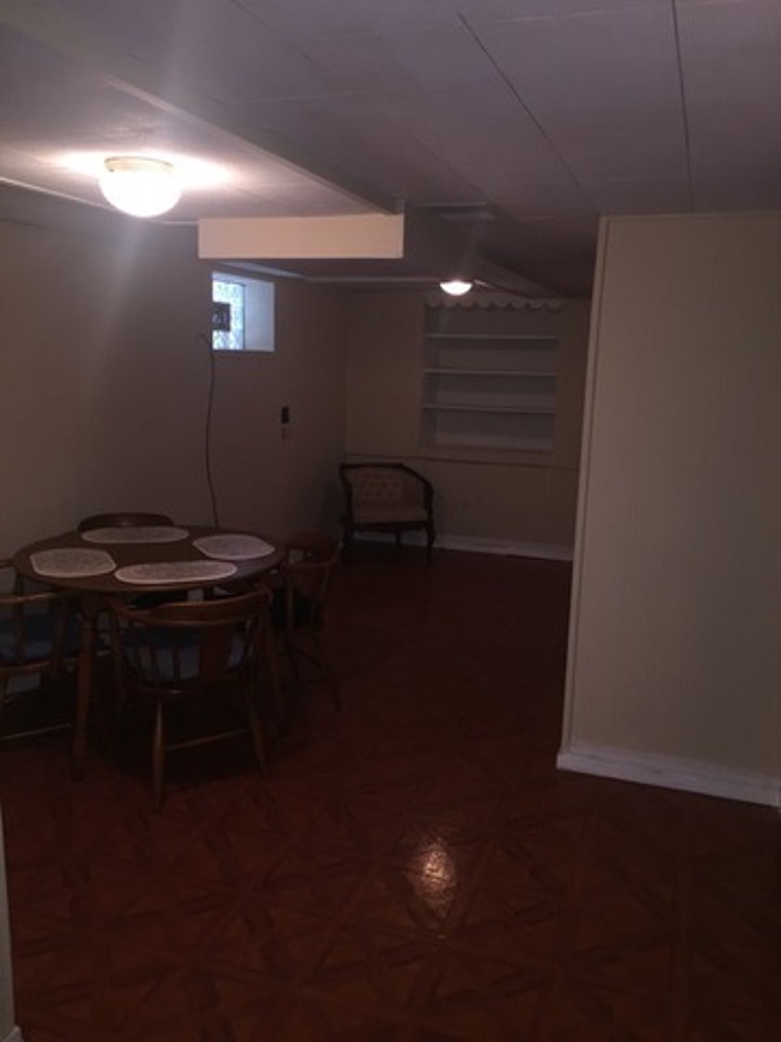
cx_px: 390
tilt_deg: -9.8
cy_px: 521
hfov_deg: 48.2
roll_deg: -1.4
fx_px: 872
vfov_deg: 61.7
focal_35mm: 29
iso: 64
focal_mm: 4.15
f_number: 2.2
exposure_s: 1/17
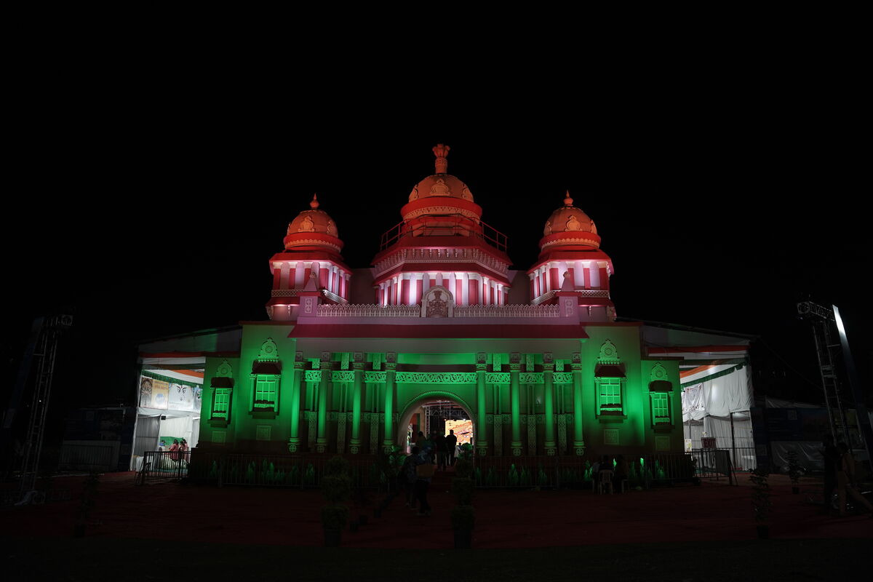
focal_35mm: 24
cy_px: 291
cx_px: 436
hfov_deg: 73.7
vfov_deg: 53.1
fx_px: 582
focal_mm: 24
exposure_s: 1/160
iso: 500
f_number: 3.2
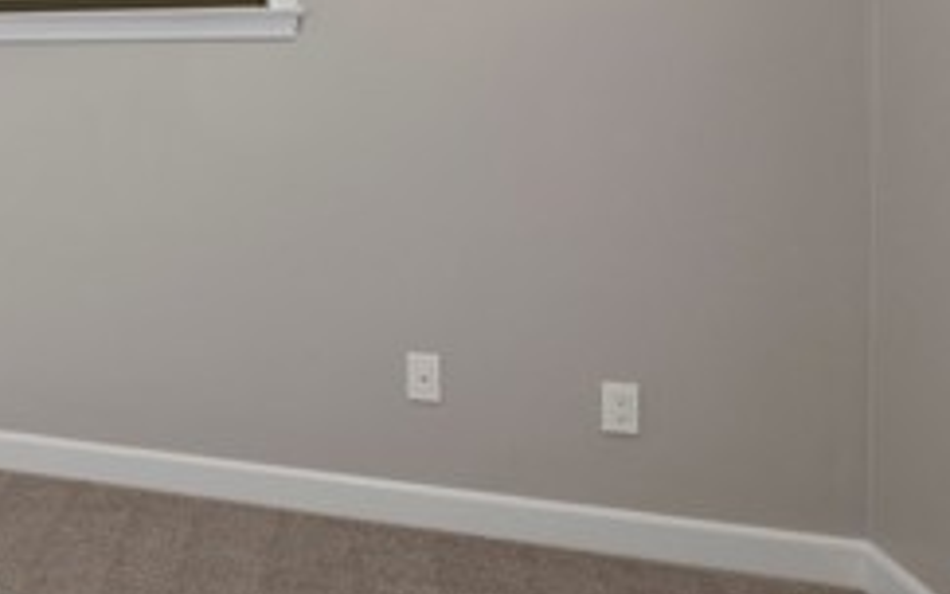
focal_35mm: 43
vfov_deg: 28.9
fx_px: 1114
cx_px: -235
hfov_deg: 34.9
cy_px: 80
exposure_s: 1/13
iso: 250
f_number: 6.3
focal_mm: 16
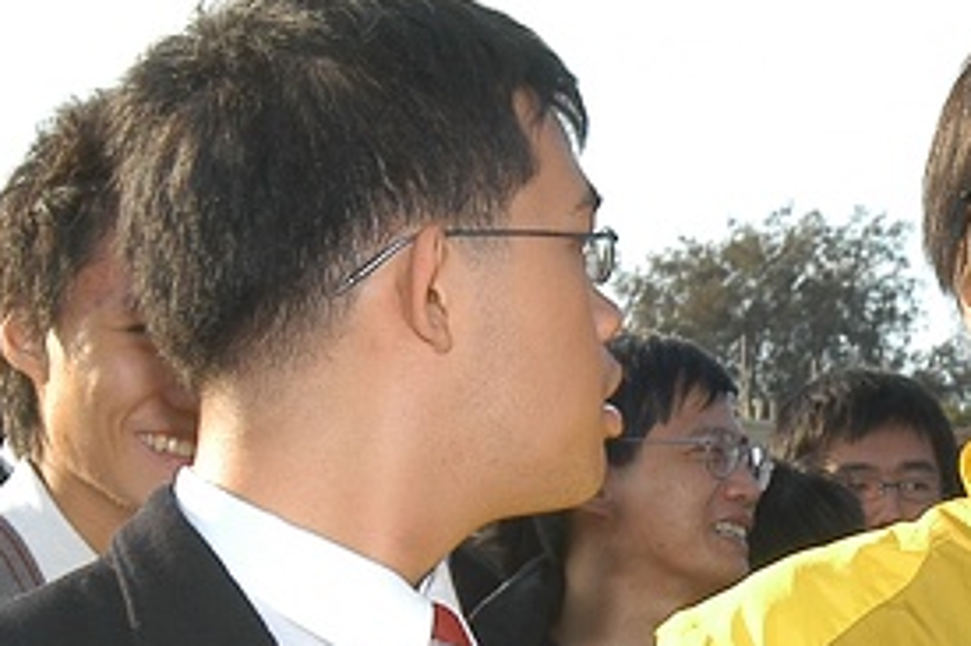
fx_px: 3855
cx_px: 1190
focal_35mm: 143
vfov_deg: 9.5
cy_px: 582
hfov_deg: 13.9
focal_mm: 26
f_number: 8
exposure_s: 1/160
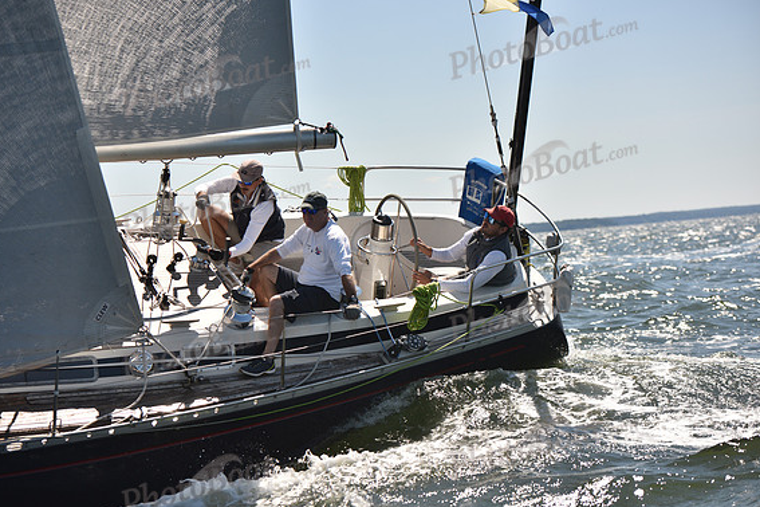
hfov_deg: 23.4
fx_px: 1837
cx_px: 381
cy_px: 257
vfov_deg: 15.7
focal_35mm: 87
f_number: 4
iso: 250
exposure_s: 1/1250
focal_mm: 85
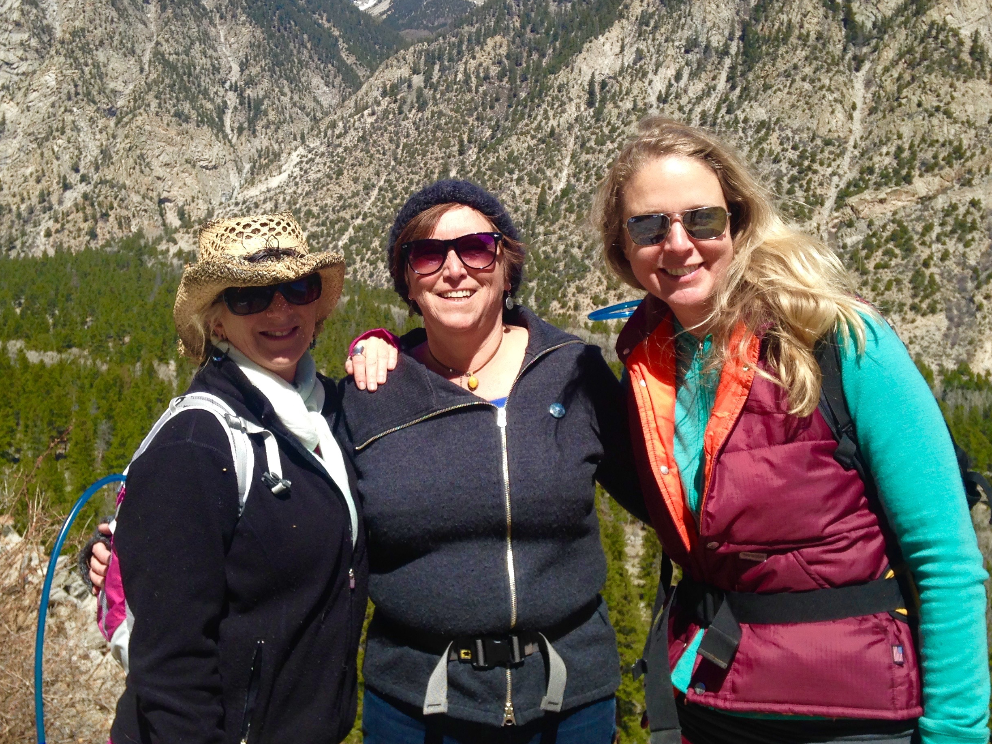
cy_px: 293
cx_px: 429
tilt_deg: +1.2
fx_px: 1261
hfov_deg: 42.9
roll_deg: +0.2
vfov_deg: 32.8
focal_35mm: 44
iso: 50
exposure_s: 1/1323
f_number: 2.4
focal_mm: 4.12
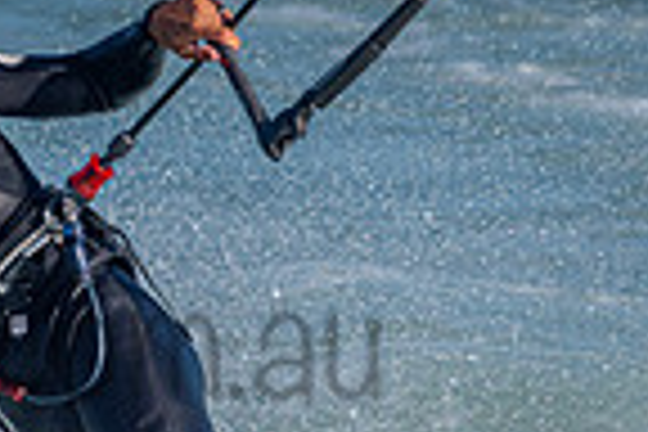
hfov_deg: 1.3
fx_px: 28330
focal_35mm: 1574
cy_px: 295
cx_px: -94
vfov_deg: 0.9
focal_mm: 390
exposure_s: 1/2500
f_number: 5.6
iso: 250
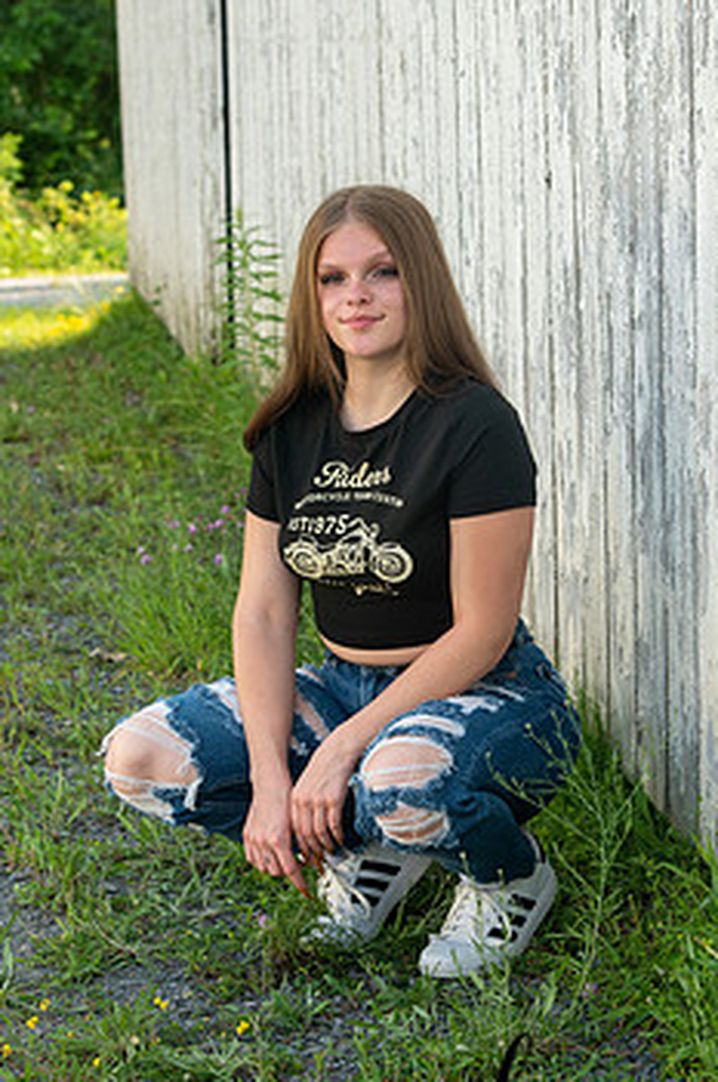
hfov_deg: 11.6
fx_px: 3540
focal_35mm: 118
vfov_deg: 17.4
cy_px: 613
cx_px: 381
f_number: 7.1
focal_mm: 92
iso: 400
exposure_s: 1/250
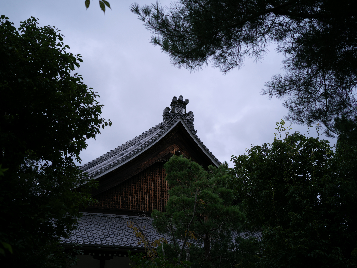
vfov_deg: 40.7
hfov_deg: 52.6
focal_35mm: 35
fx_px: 361
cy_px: 134
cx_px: 178
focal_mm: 45
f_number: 6.3
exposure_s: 1/180
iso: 100
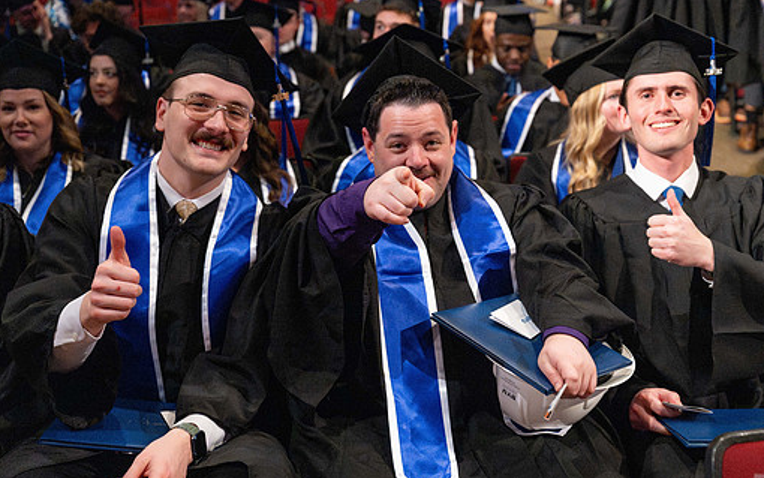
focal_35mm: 51
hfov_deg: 39.5
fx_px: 1062
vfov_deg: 25.3
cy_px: 202
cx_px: 430
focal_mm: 44
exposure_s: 1/125
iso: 12800
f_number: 3.5
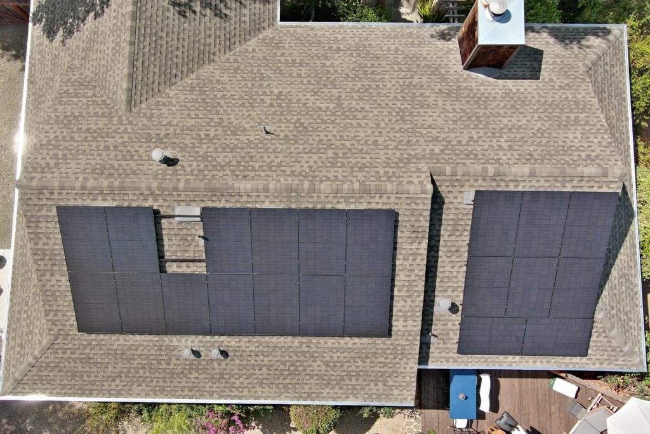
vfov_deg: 45.0
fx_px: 524
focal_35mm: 29
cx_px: 325
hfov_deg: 63.7
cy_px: 217
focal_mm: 10.57
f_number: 2.8
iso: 400
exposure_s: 1/3448
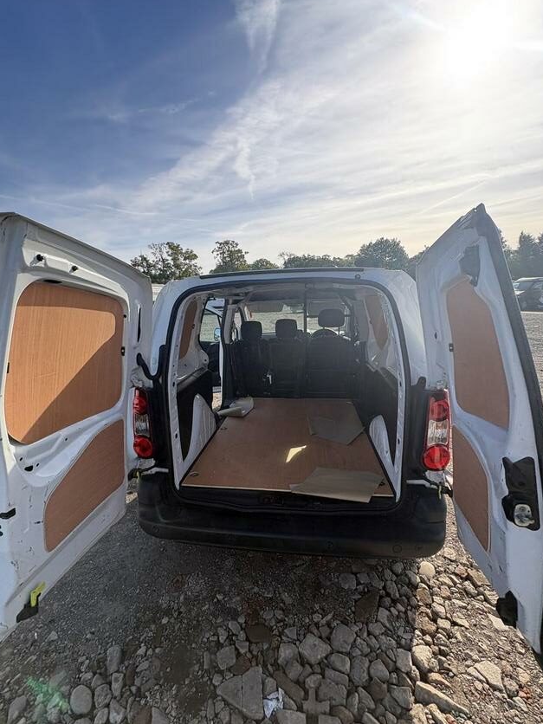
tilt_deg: -10.2
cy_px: 365
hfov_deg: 81.7
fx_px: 314
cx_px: 263
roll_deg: -4.1
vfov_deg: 98.2
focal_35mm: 15
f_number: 2.2
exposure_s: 1/641
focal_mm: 2.22
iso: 40
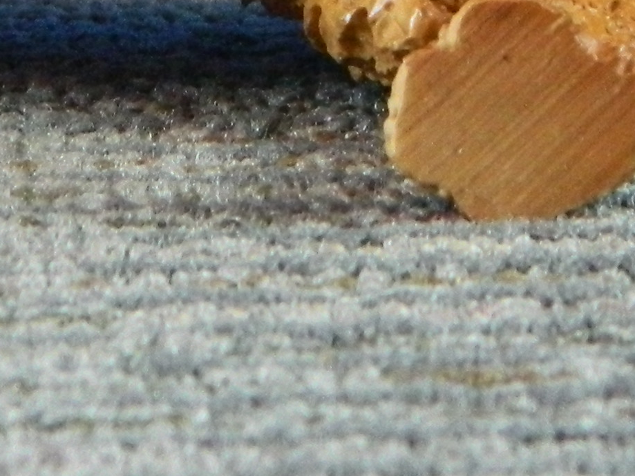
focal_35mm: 329
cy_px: -408
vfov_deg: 4.5
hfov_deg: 6.0
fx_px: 6034
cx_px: 161
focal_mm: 12.6
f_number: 4
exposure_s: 1/20
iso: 400
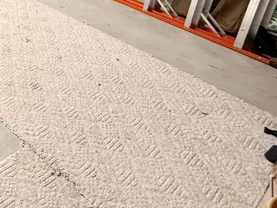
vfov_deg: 32.3
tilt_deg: -22.2
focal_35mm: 38
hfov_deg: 33.7
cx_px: -92
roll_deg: +0.1
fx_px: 304
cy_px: -31
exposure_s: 1/60
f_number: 2.2
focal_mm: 2.22
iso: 200
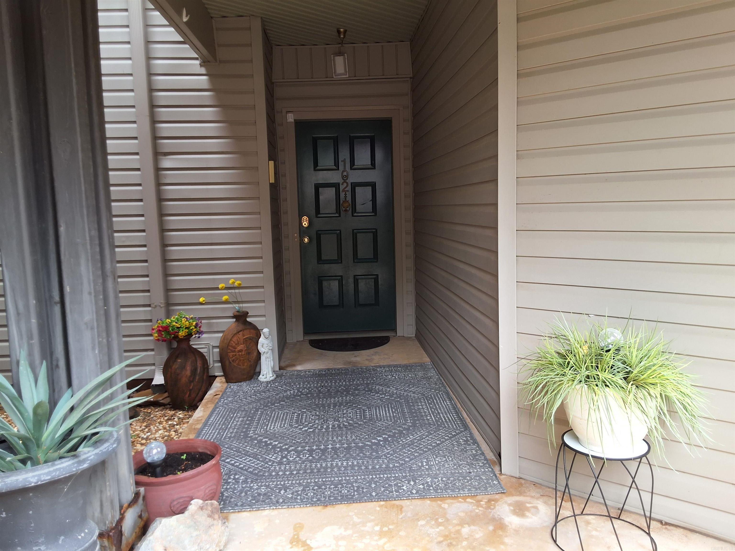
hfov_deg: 63.4
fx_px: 595
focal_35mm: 28
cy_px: 276
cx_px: 368
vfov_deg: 49.7
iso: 40
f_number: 1.9
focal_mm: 2.91
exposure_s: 1/60
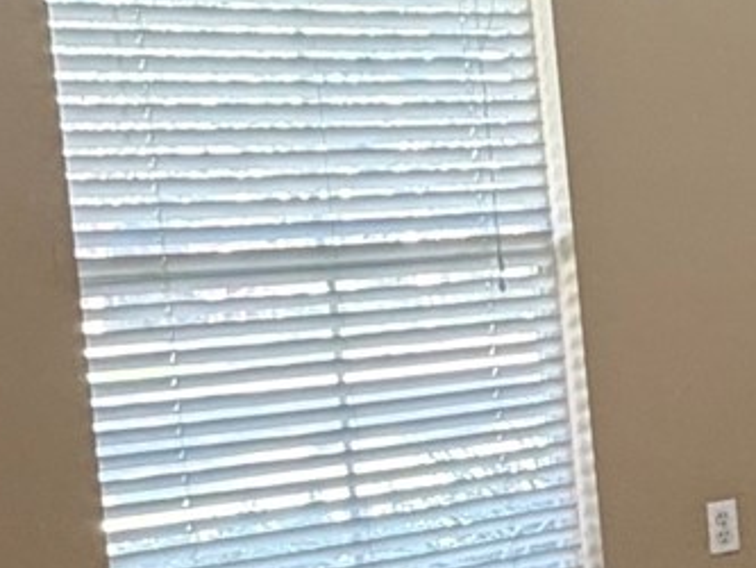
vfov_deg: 17.2
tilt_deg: -3.3
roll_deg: +4.8
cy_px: 295
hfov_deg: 18.5
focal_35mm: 86
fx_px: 1879
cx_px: 1308
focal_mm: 2.22
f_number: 2.2
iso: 320
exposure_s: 1/60
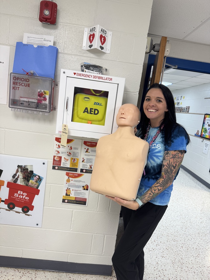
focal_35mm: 24
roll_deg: -7.3
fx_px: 194
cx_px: 105
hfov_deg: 56.8
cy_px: 140
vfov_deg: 71.6
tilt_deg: -8.0
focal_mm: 6.76
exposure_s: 1/60
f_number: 1.78
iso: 125
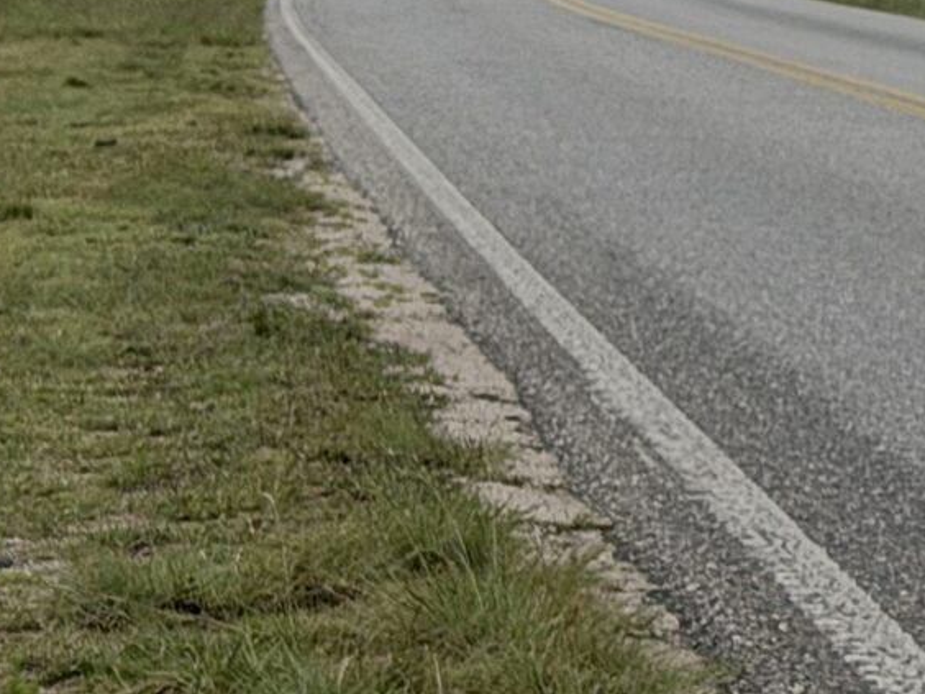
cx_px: 2027
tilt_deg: +7.3
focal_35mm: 218
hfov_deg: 8.5
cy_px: -720
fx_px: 5825
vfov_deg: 6.6
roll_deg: -0.6
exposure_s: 1/6536
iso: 64
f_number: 1.78
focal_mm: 6.76
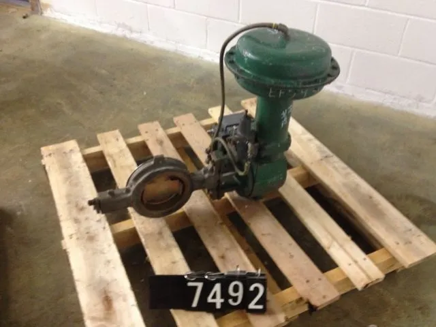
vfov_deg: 40.7
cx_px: 218
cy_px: 164
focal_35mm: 35
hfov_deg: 52.6
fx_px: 441
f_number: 2.4
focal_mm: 4.28
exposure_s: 1/20
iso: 250
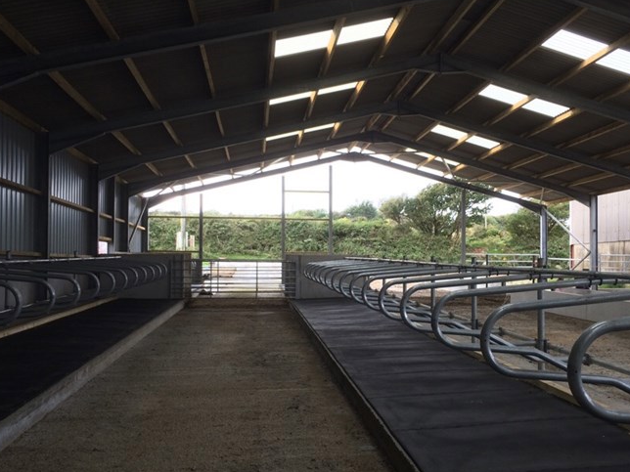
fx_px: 655
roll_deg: +0.9
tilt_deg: +1.1
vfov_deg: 39.6
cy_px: 253
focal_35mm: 36
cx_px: 362
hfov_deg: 51.2
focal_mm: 4.15
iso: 40
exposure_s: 1/40
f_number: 2.2
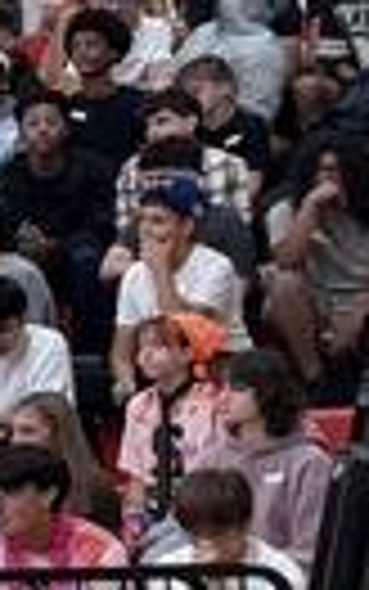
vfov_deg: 10.5
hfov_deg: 5.3
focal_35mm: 199
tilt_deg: +2.1
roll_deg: +0.7
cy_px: 459
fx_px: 3198
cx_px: -1390
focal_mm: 6.76
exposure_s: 1/60
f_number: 1.78
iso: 100
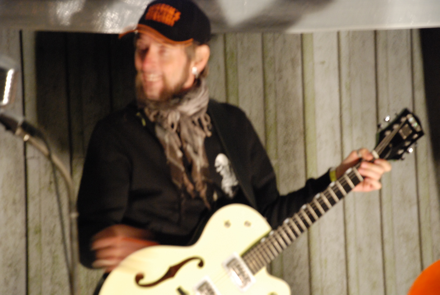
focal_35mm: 142
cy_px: 148
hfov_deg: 14.4
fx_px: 1744
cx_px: 220
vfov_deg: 9.7
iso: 1600
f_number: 5.6
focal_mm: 95
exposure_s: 1/5
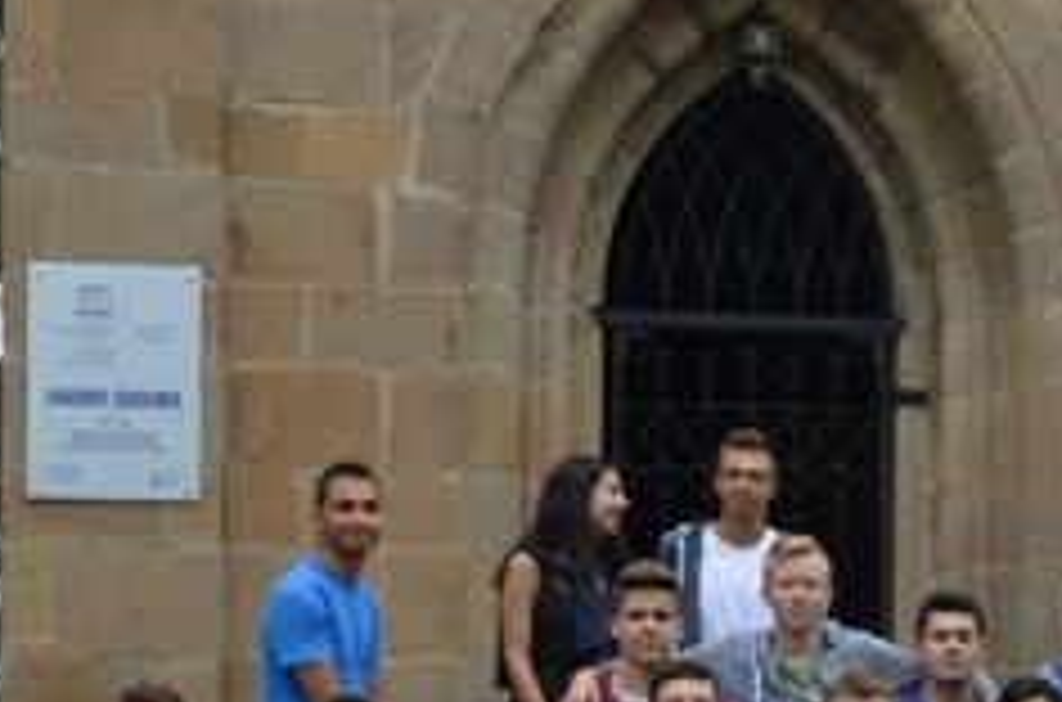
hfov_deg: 20.4
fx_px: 2913
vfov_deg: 13.5
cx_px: 846
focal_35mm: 99
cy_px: 781
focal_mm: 26
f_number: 7.1
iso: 200
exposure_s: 1/200
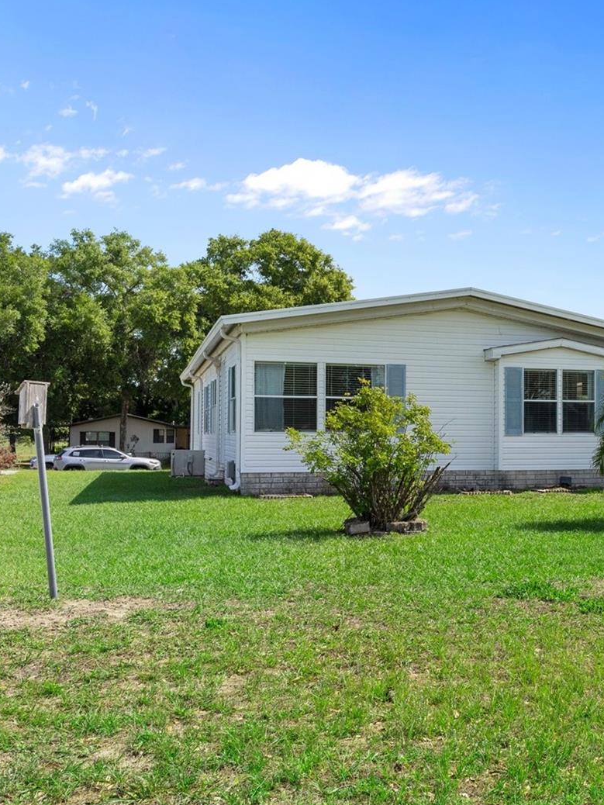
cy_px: 398
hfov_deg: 33.3
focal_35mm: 40
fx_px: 930
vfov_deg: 46.8
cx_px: 588
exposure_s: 1/800
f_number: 8
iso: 320
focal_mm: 18
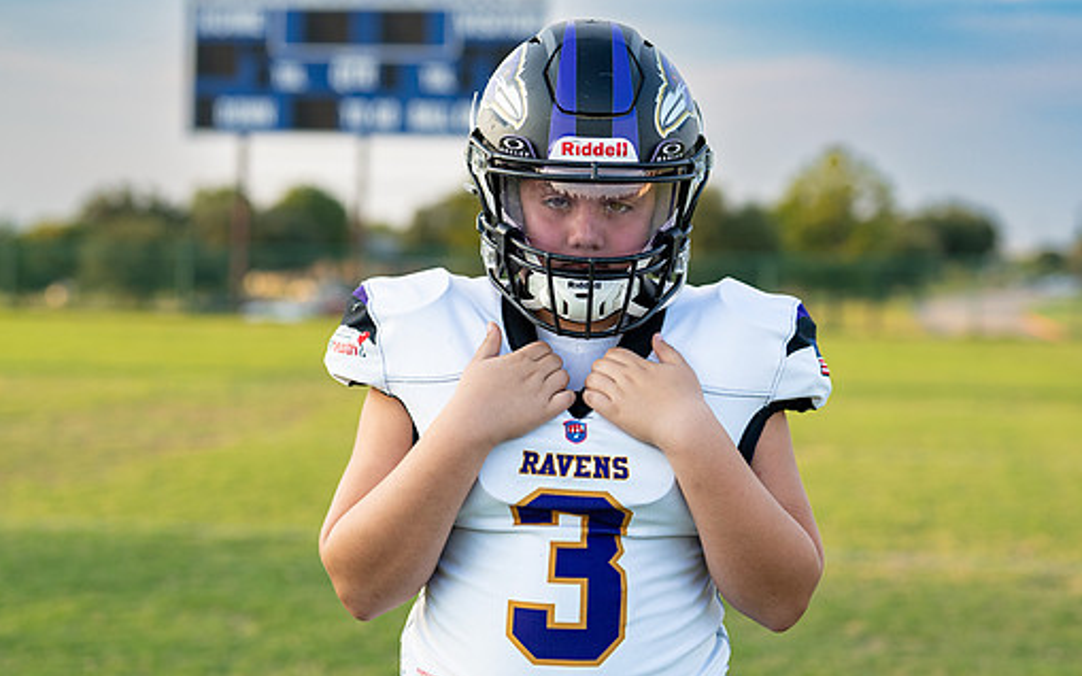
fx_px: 2211
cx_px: 587
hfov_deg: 27.5
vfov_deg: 17.4
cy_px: 294
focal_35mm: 75
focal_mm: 50
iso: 100
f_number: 2
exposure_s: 1/500
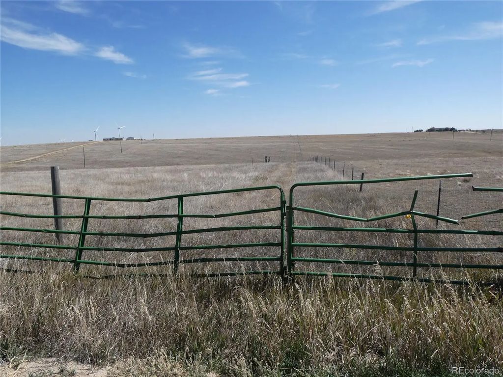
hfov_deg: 71.6
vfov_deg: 56.8
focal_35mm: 24
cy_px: 188
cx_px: 252
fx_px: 349
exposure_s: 1/1000
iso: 80
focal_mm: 4.3
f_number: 4
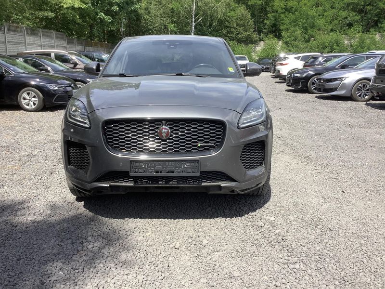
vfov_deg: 45.4
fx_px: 345
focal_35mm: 31
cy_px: 144
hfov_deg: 58.4
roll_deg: -1.6
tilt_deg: -12.6
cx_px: 192
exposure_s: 1/708
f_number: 2.4
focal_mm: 3.3
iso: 25
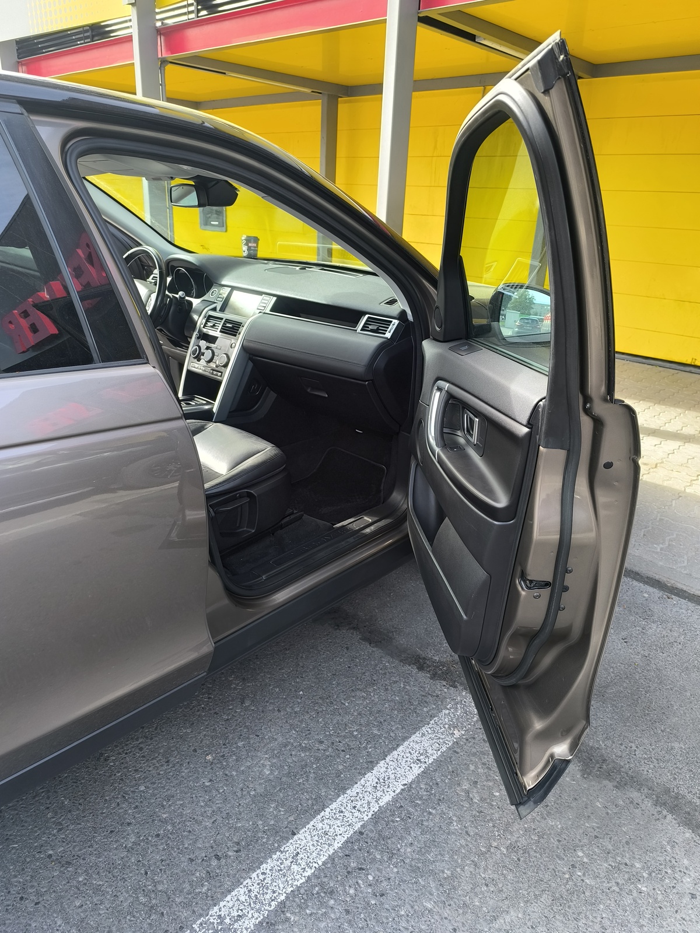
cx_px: 350
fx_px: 620
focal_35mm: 23
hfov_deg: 58.9
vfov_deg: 73.9
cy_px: 466
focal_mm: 6.14
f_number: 1.65
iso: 50
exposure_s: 1/145
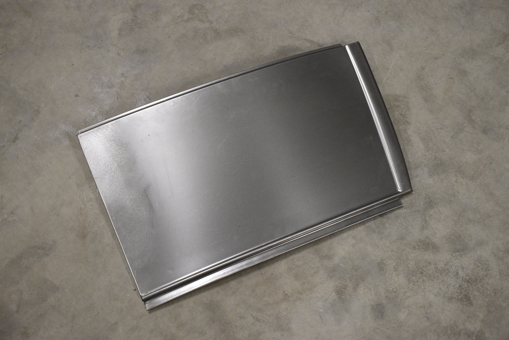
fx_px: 573
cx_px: 254
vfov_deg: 33.1
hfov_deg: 47.9
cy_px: 170
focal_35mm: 40
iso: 1250
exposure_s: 1/125
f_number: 5.6
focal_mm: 27
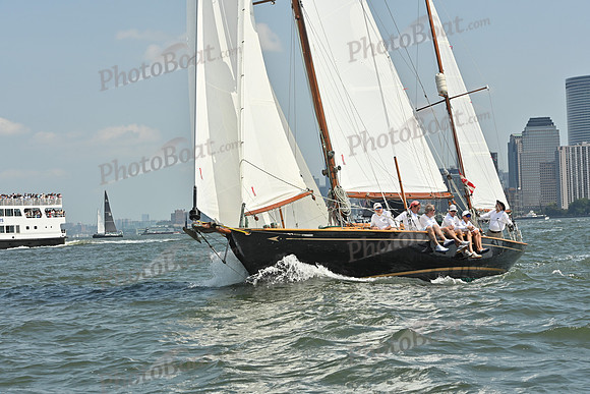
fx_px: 1639
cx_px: 295
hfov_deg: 20.4
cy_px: 197
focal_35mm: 100
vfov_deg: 13.7
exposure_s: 1/1250
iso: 320
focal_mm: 100
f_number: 8
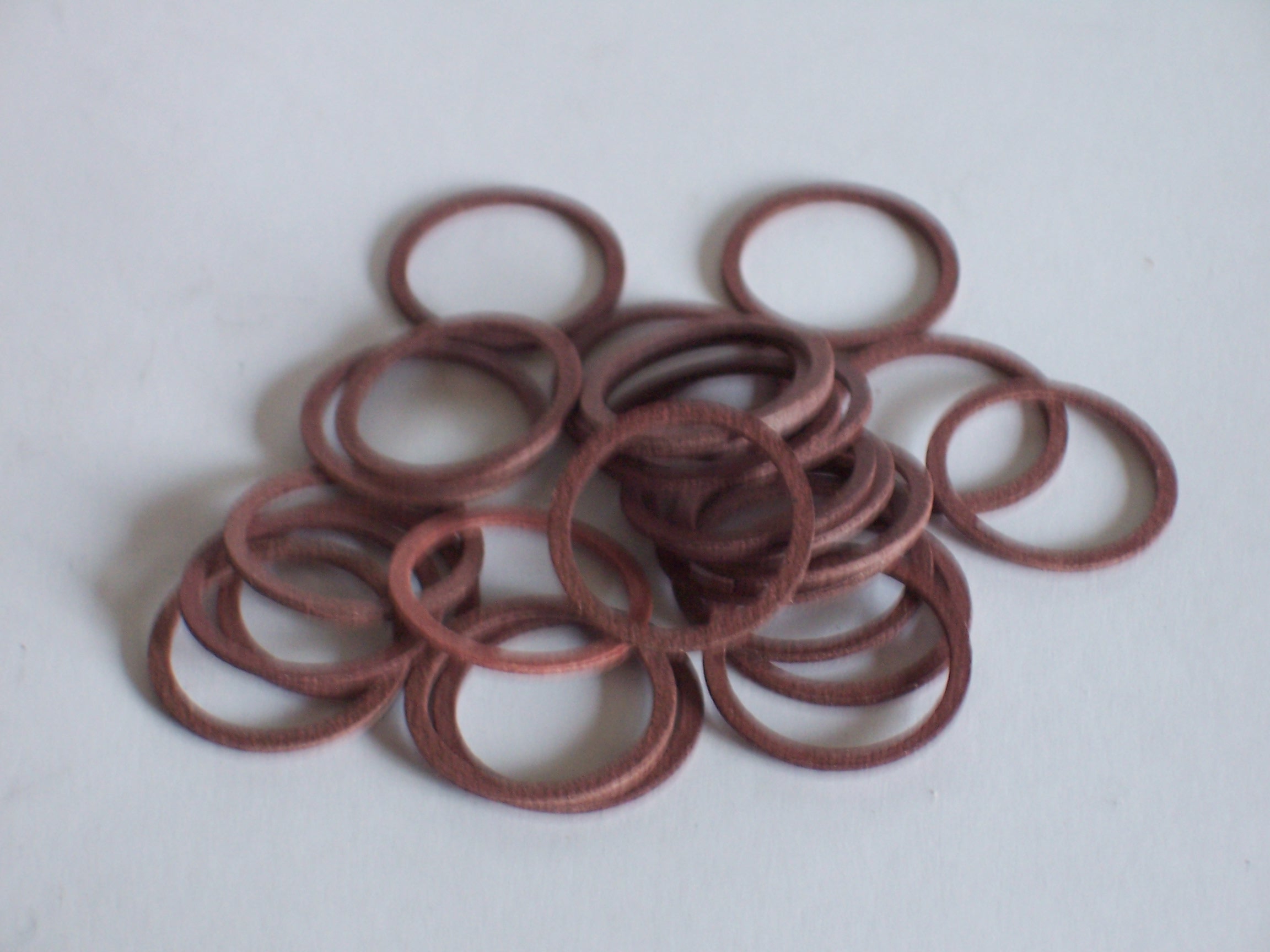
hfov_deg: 19.3
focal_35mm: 102
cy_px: 476
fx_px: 3742
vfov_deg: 14.5
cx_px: 635
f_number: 4.6
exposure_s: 1/15
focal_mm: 16.8
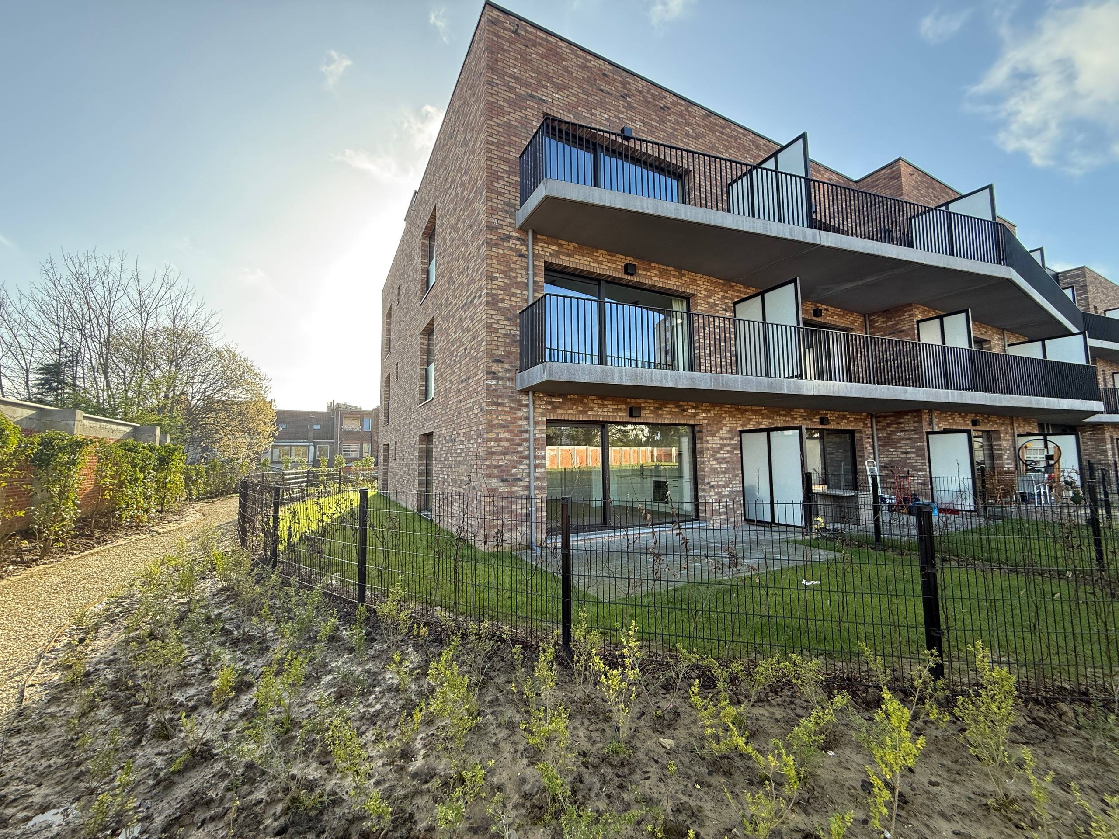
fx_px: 453
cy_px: 420
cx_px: 560
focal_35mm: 14
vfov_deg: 85.7
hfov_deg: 102.1
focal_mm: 2.22
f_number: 2.2
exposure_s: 1/250
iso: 50
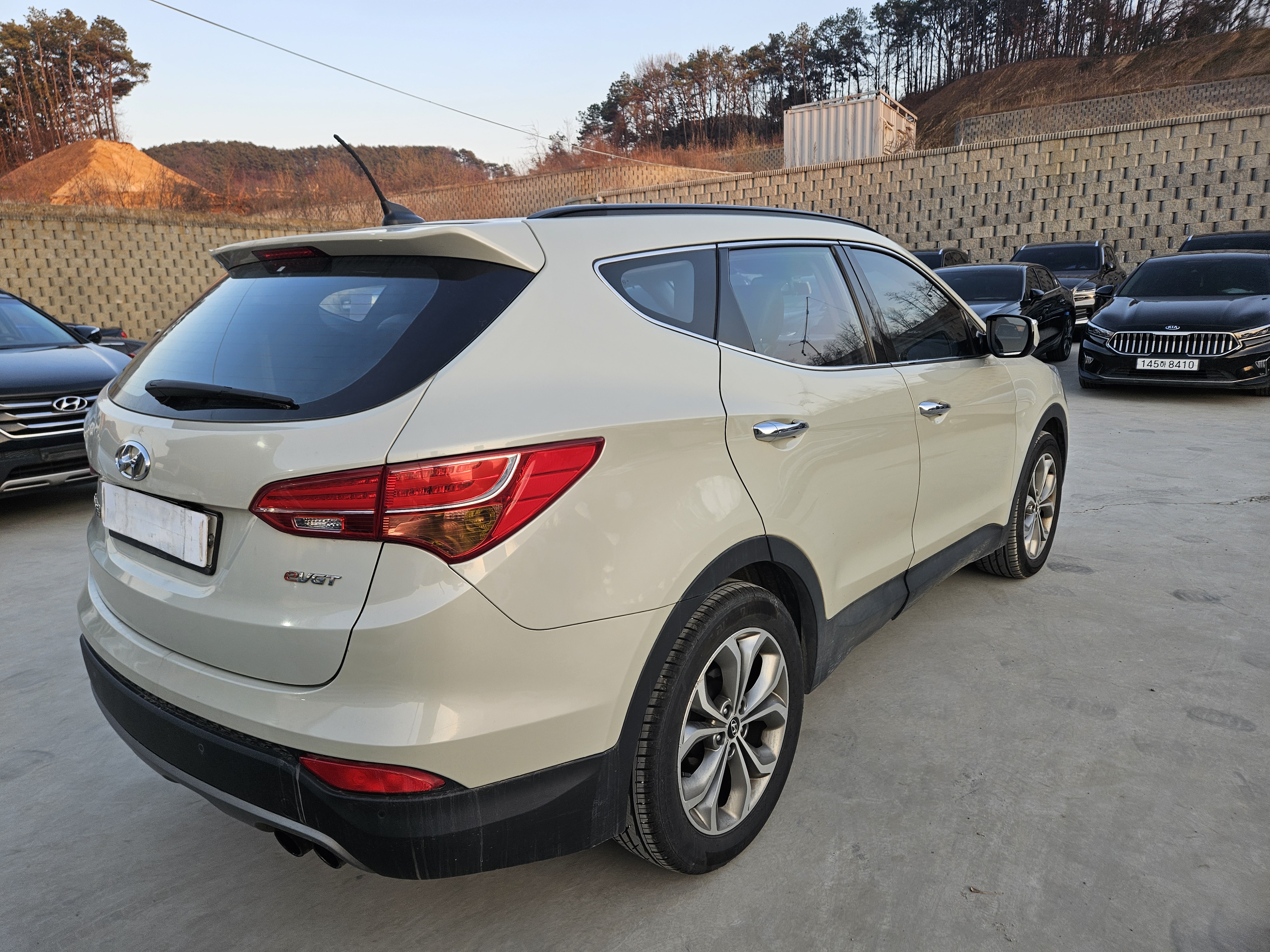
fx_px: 844
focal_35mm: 23
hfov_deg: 73.9
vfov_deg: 58.9
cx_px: 635
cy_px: 476
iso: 40
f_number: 1.8
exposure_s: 1/180
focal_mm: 5.4
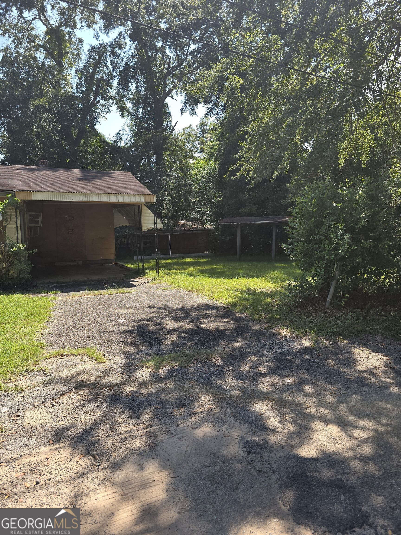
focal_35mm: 23
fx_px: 355
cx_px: 200
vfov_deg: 73.9
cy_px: 268
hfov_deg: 58.9
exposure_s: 1/291
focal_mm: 6.3
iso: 12
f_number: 1.7
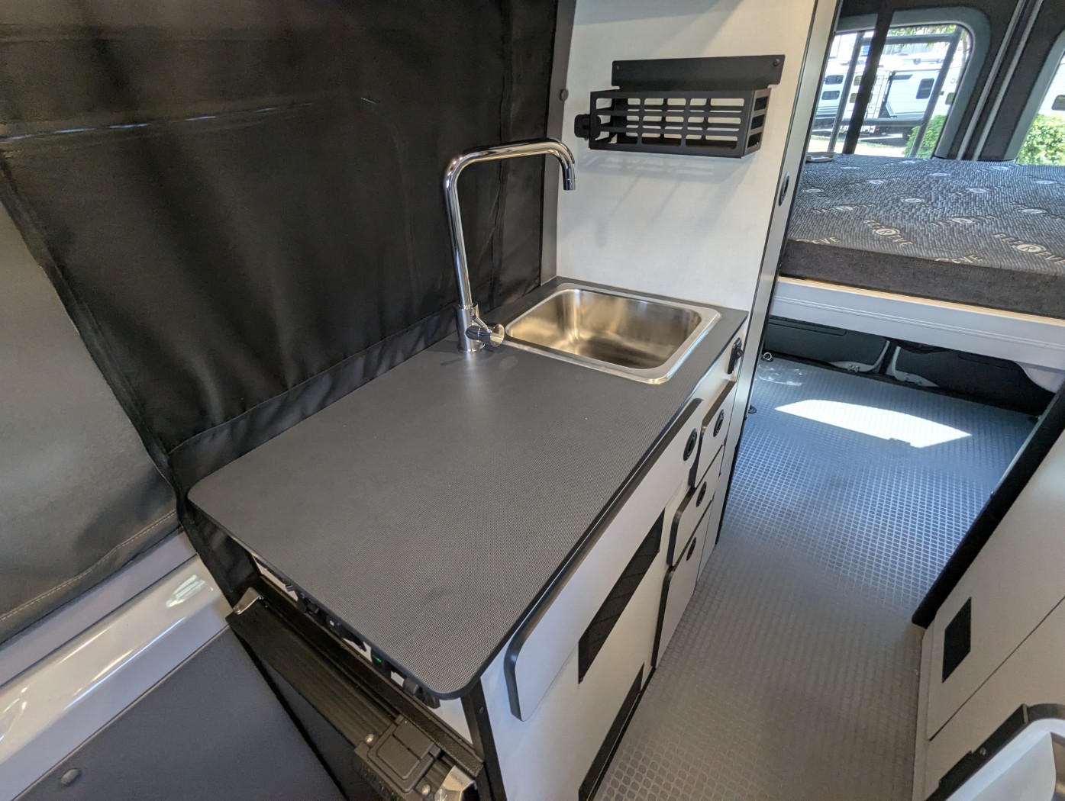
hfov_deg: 94.4
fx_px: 493
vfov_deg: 78.2
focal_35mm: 16
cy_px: 400
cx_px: 532
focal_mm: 2.35
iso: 162
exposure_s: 1/59.7
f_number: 2.2
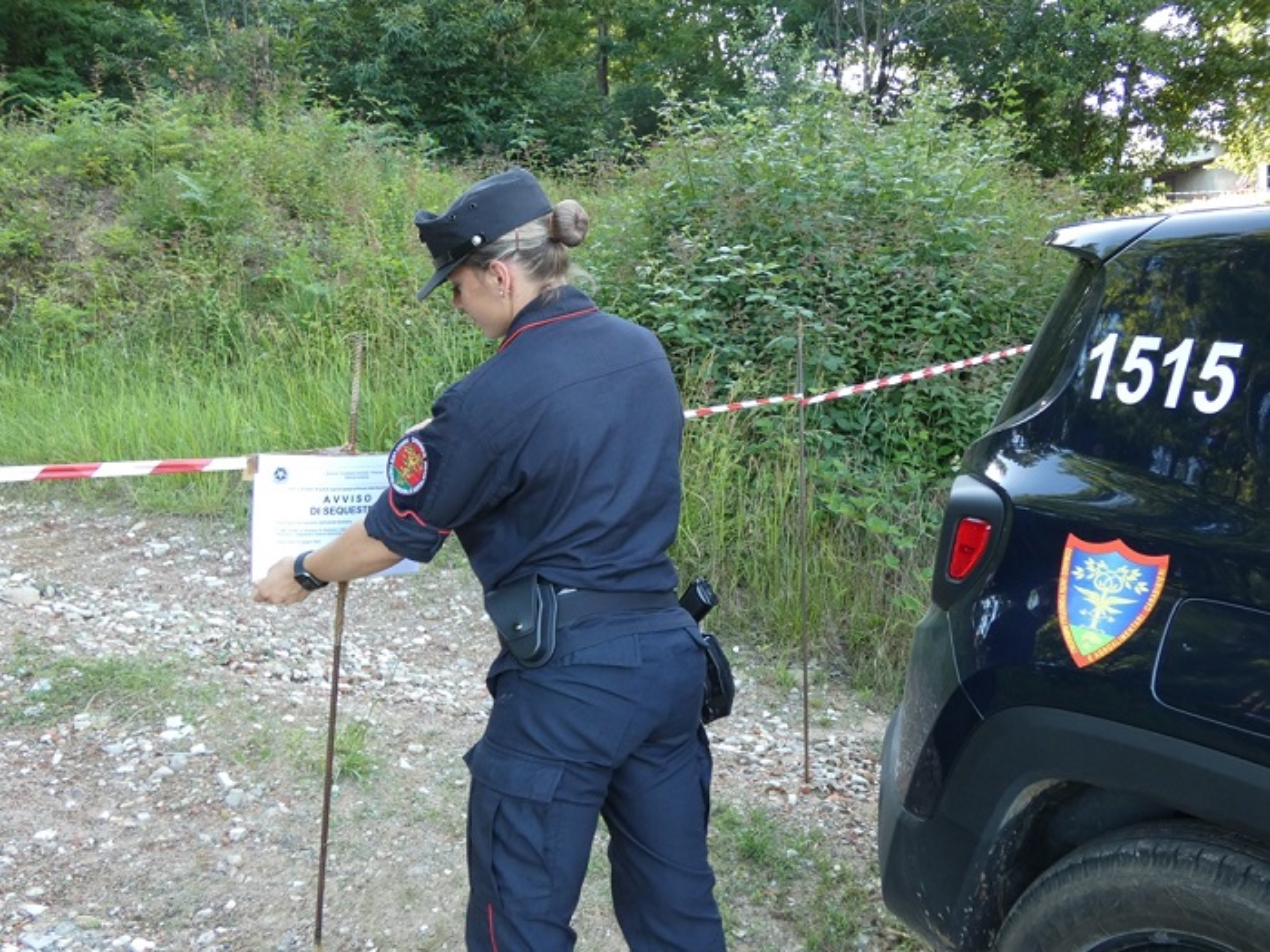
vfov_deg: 44.2
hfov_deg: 56.8
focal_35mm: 32
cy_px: 476
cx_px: 635
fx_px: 1174
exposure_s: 1/80
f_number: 3.4
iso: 200
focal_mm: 5.8
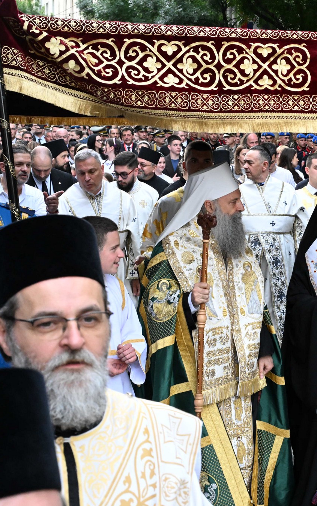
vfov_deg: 29.0
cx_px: 357
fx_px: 981
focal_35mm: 71
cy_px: 254
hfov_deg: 17.7
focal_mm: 46
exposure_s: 1/200
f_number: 9
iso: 6400
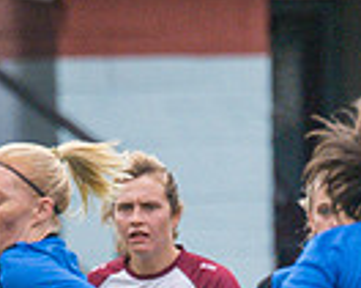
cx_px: -53
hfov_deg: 0.6
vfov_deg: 0.5
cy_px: 355
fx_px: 32248
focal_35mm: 3025
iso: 640
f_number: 4
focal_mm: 300
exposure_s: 1/1000
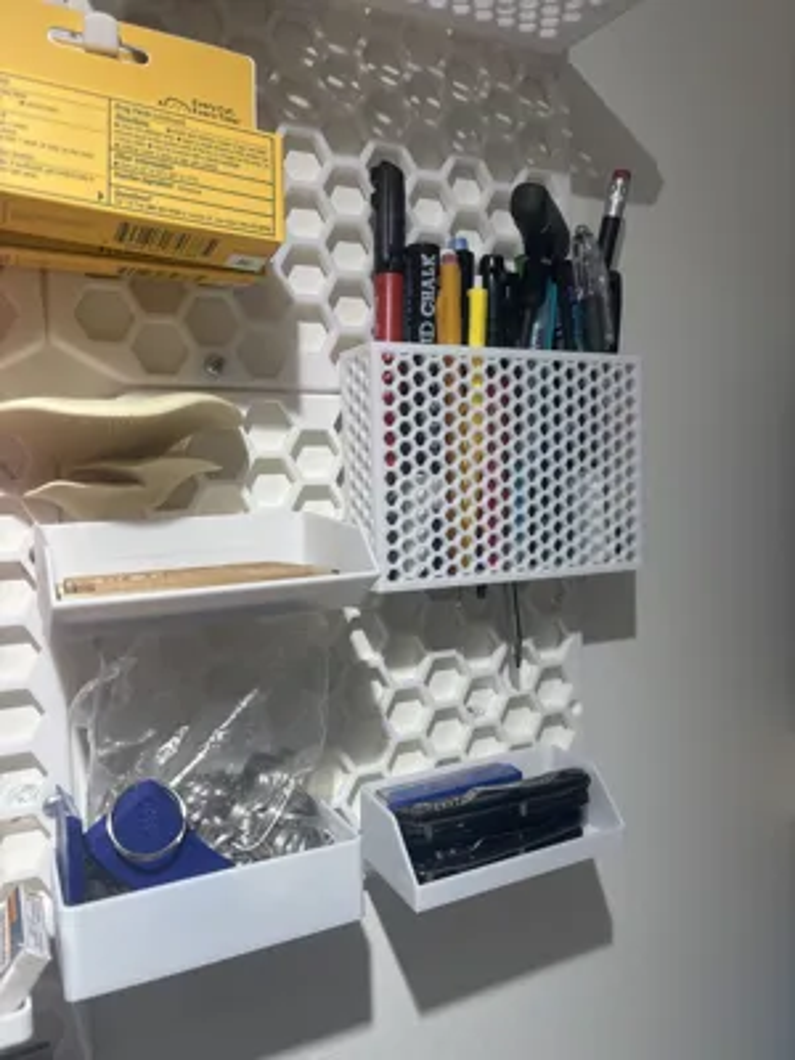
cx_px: 398
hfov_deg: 53.1
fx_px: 796
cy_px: 530
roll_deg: +1.8
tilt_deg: -2.0
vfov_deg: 67.3
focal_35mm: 26
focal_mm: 5.96
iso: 64
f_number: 1.6
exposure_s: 1/120
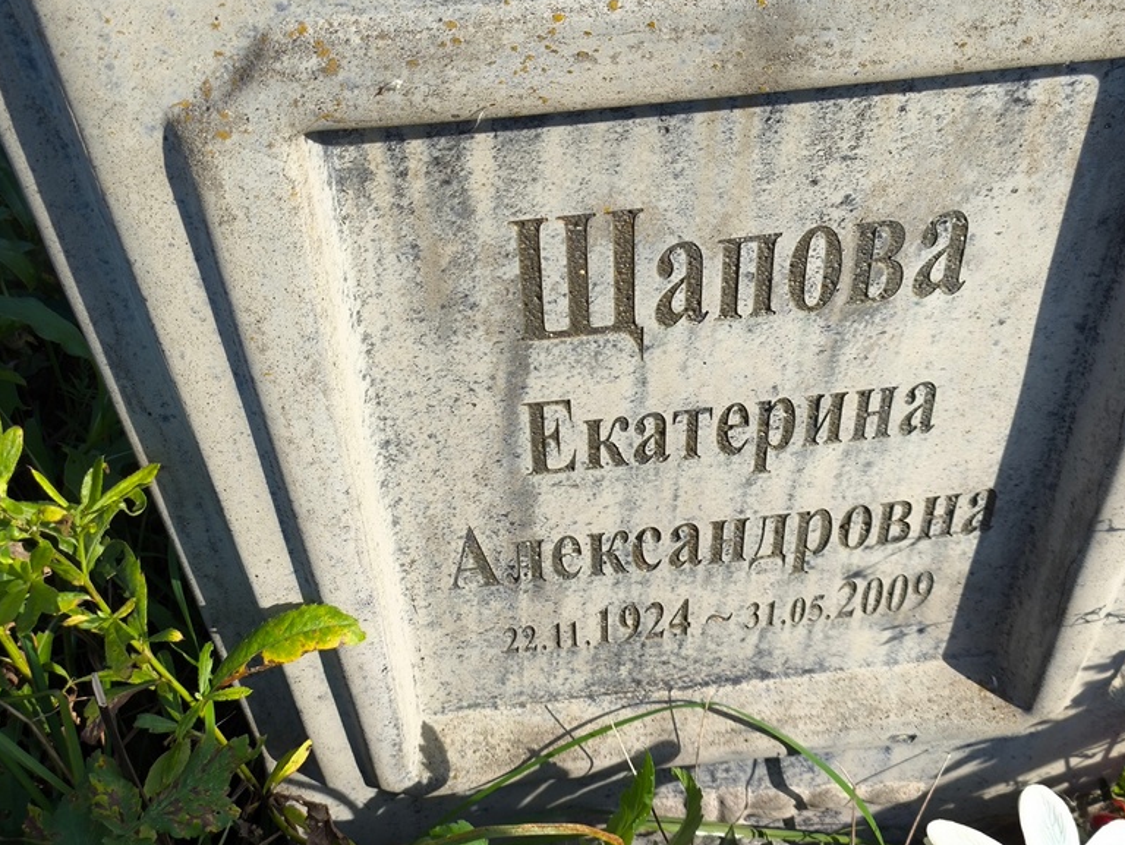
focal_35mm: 52
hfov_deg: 36.8
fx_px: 1691
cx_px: 560
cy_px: 429
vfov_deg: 28.1
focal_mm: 4.71
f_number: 1.7
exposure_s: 1/737
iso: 50
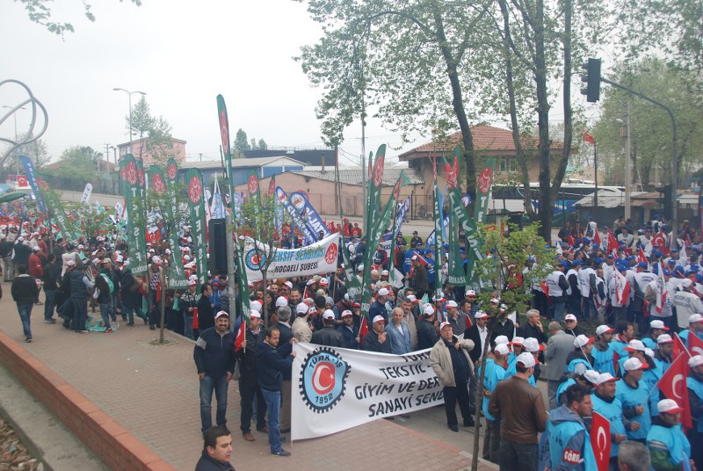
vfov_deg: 40.1
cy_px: 236
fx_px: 645
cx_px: 352
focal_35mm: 33
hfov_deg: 57.2
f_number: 5.6
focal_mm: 22
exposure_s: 1/125
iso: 100
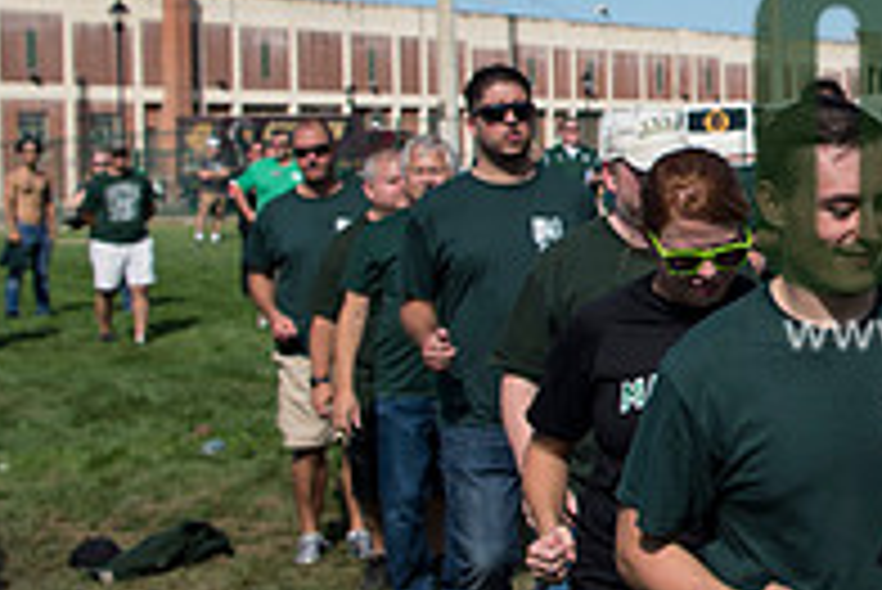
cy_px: 173
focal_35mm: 71
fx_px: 1741
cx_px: 1094
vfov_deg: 19.1
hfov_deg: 25.2
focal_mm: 24
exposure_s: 1/2500
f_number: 4.5
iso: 250
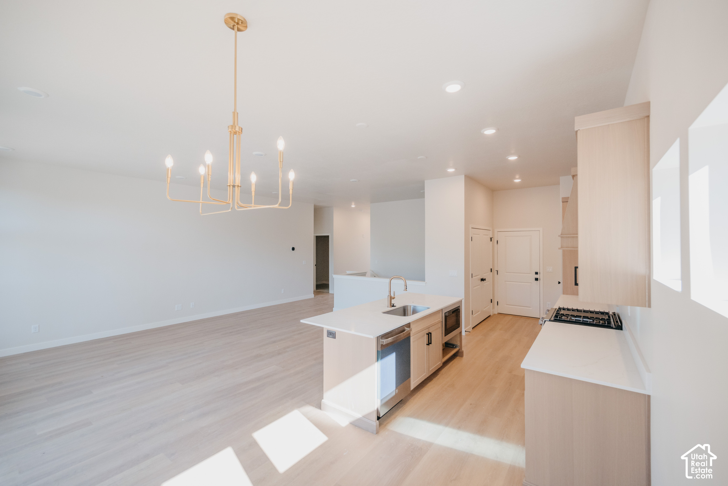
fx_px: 301
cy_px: 243
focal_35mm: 15
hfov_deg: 100.8
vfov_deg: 77.7
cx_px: 364
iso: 800
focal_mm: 14
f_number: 4
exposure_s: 1/320
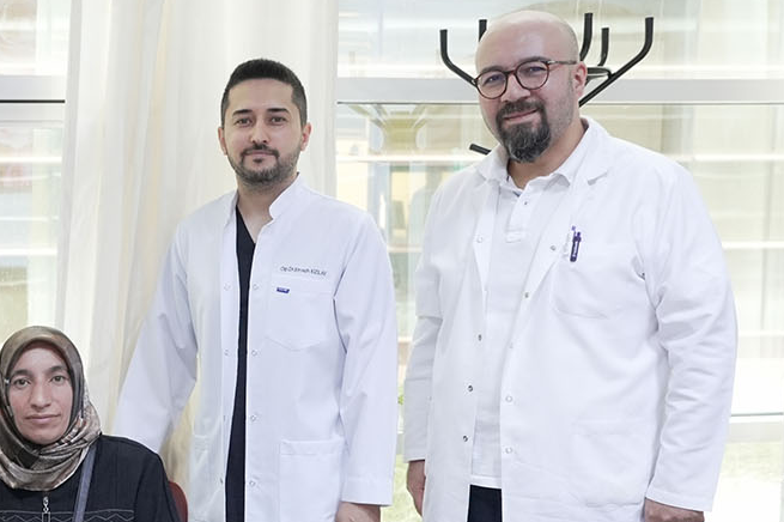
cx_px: 7
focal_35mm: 73
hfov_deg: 26.3
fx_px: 1589
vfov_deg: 18.5
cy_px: 395
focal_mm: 35
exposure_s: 1/100
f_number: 4
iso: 6400
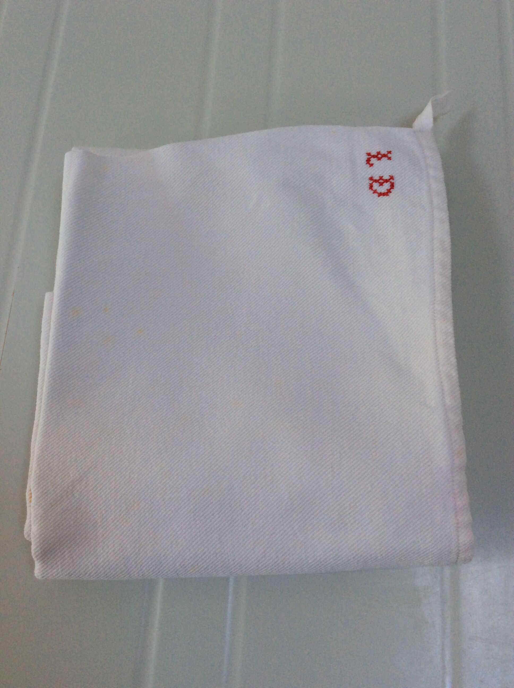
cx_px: 257
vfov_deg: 56.9
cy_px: 344
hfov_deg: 44.1
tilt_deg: -73.1
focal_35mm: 32
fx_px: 635
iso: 40
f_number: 2.4
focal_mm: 3.3
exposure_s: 1/25
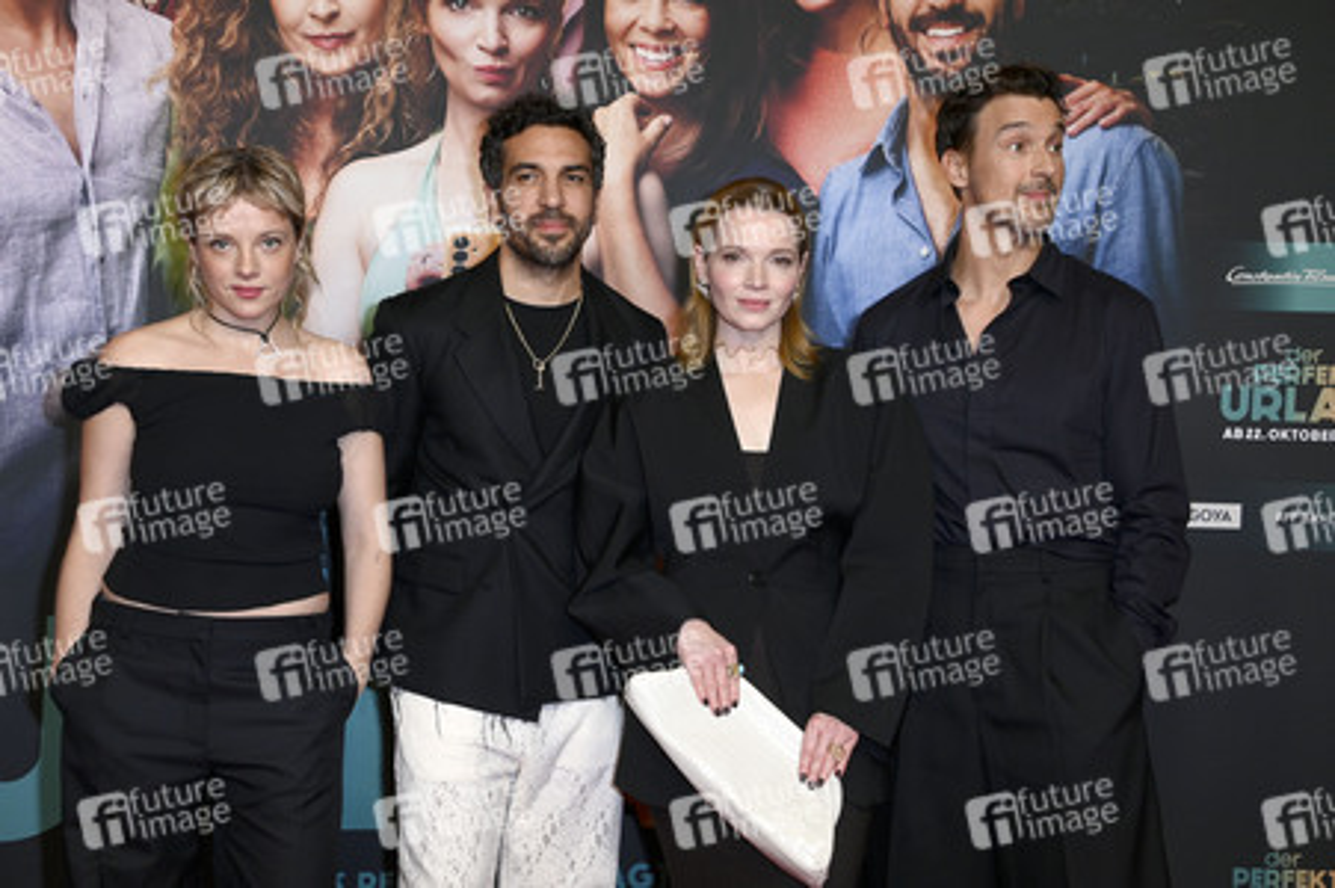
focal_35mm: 56
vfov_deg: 24.2
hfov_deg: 35.7
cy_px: 444
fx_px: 2075
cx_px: 668
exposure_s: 1/250
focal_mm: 56
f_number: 5.6
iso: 1250
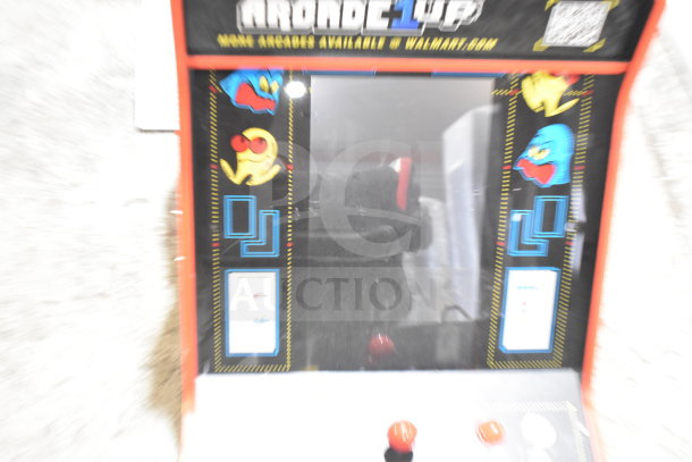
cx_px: 346
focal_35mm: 51
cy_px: 231
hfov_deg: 38.9
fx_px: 981
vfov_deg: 26.5
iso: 3600
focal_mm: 34
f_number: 4.5
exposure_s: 1/50
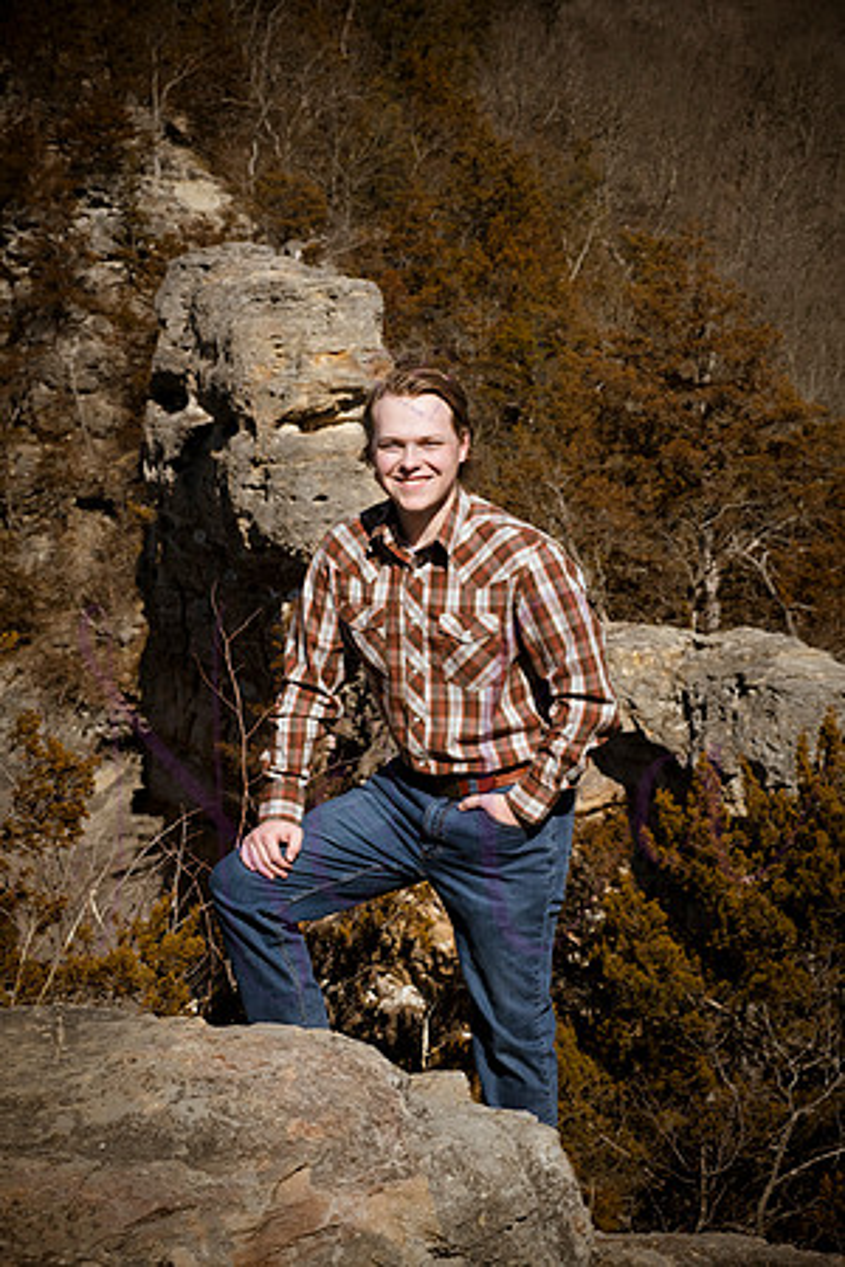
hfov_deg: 13.7
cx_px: 422
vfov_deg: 20.4
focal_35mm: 100
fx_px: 3521
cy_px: 634
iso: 800
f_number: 16
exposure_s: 1/1000
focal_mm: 100
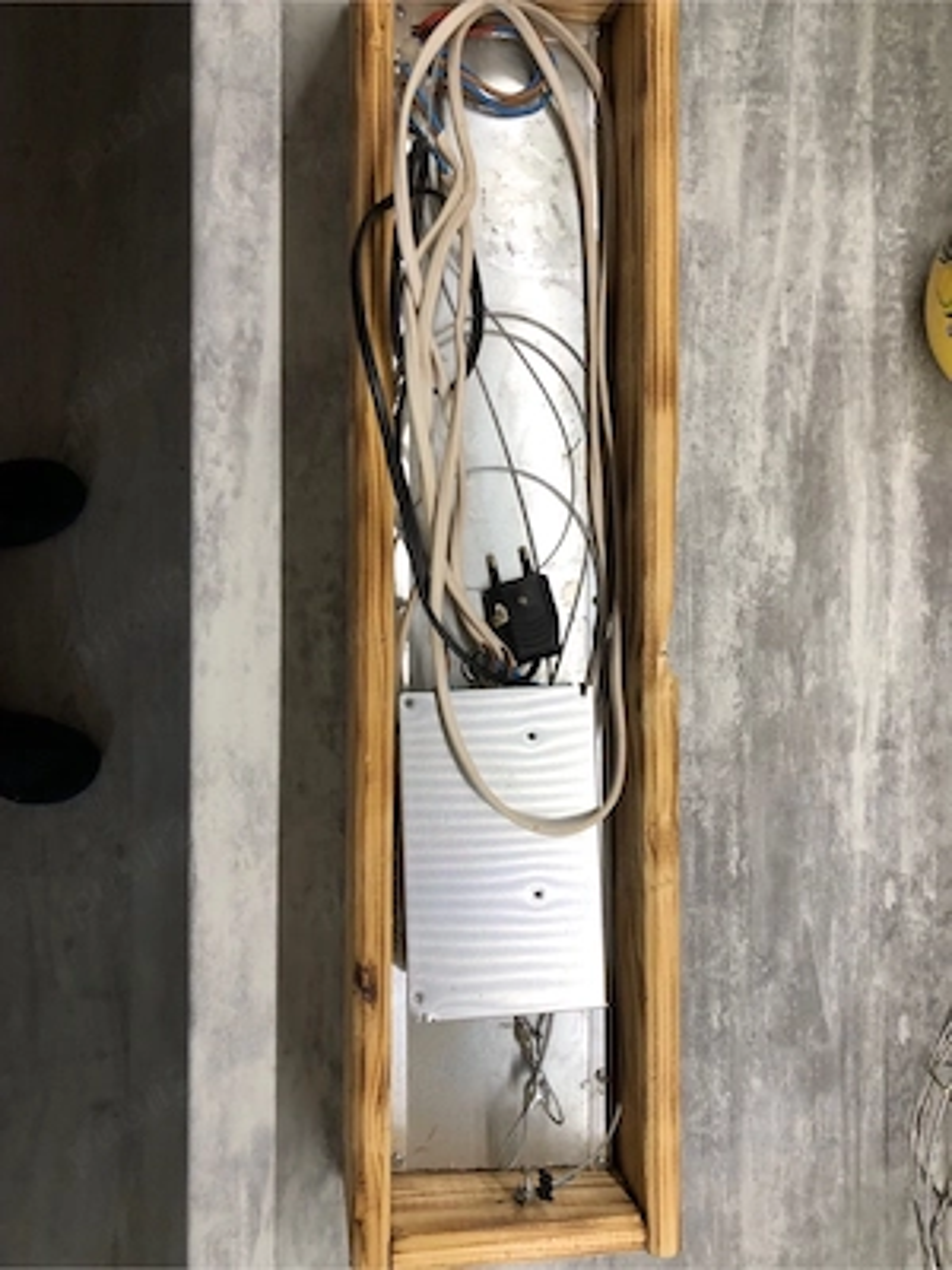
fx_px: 1027
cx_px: 476
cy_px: 635
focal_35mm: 28
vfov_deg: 63.4
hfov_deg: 49.7
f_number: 1.8
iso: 32
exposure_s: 1/30
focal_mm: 3.99
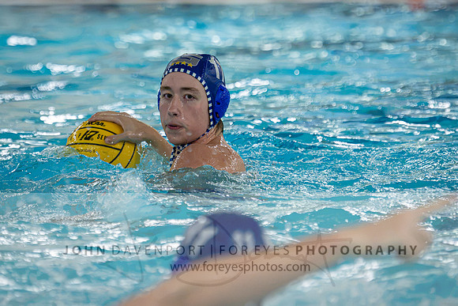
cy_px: 31
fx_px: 5121
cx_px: 155
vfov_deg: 3.4
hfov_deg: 5.1
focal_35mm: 402
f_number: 4
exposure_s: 1/1000
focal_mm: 220
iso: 14400
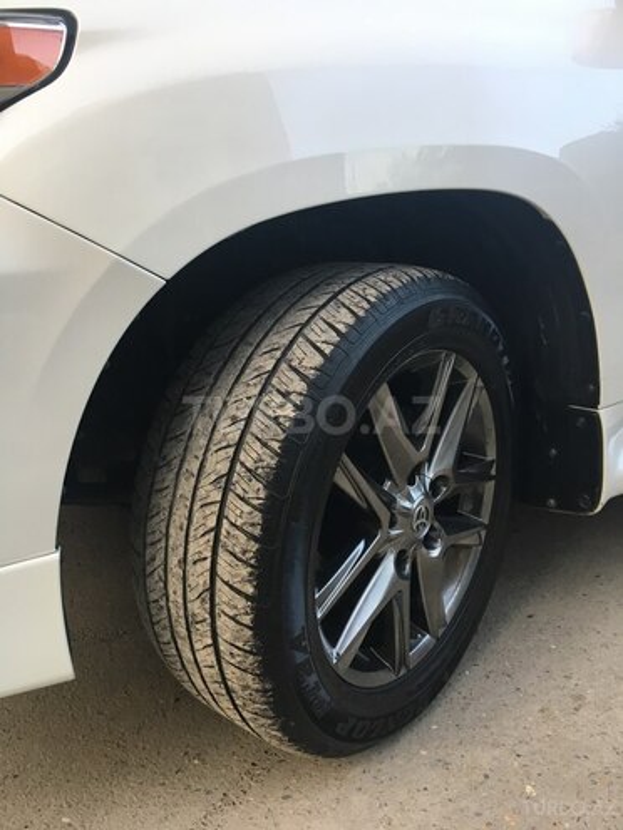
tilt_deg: -16.0
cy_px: 415
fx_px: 696
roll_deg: +0.4
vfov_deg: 61.7
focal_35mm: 29
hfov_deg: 48.2
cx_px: 312
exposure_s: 1/33
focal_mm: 4.15
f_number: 2.2
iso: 40
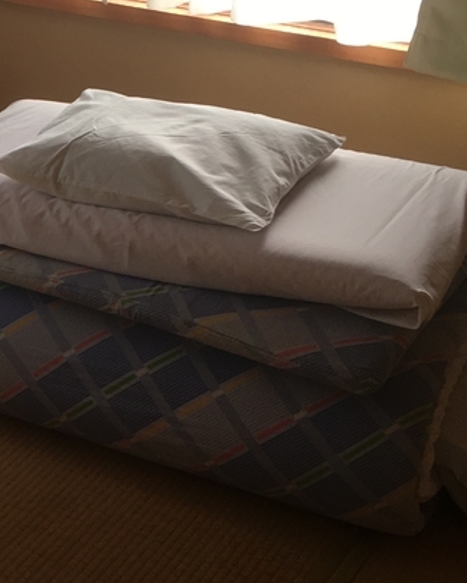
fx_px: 1449
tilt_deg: -29.6
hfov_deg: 17.1
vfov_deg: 22.7
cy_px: 343
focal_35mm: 84
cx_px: -161
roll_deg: +1.4
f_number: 2.2
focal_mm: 4.15
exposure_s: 1/60
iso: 25
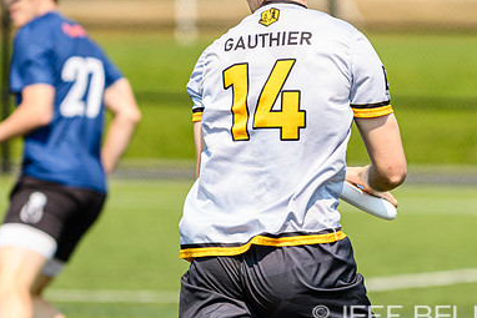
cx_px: 321
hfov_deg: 3.4
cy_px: 125
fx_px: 7992
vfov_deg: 2.3
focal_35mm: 603
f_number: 3.2
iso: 100
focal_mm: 200
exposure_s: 1/1000
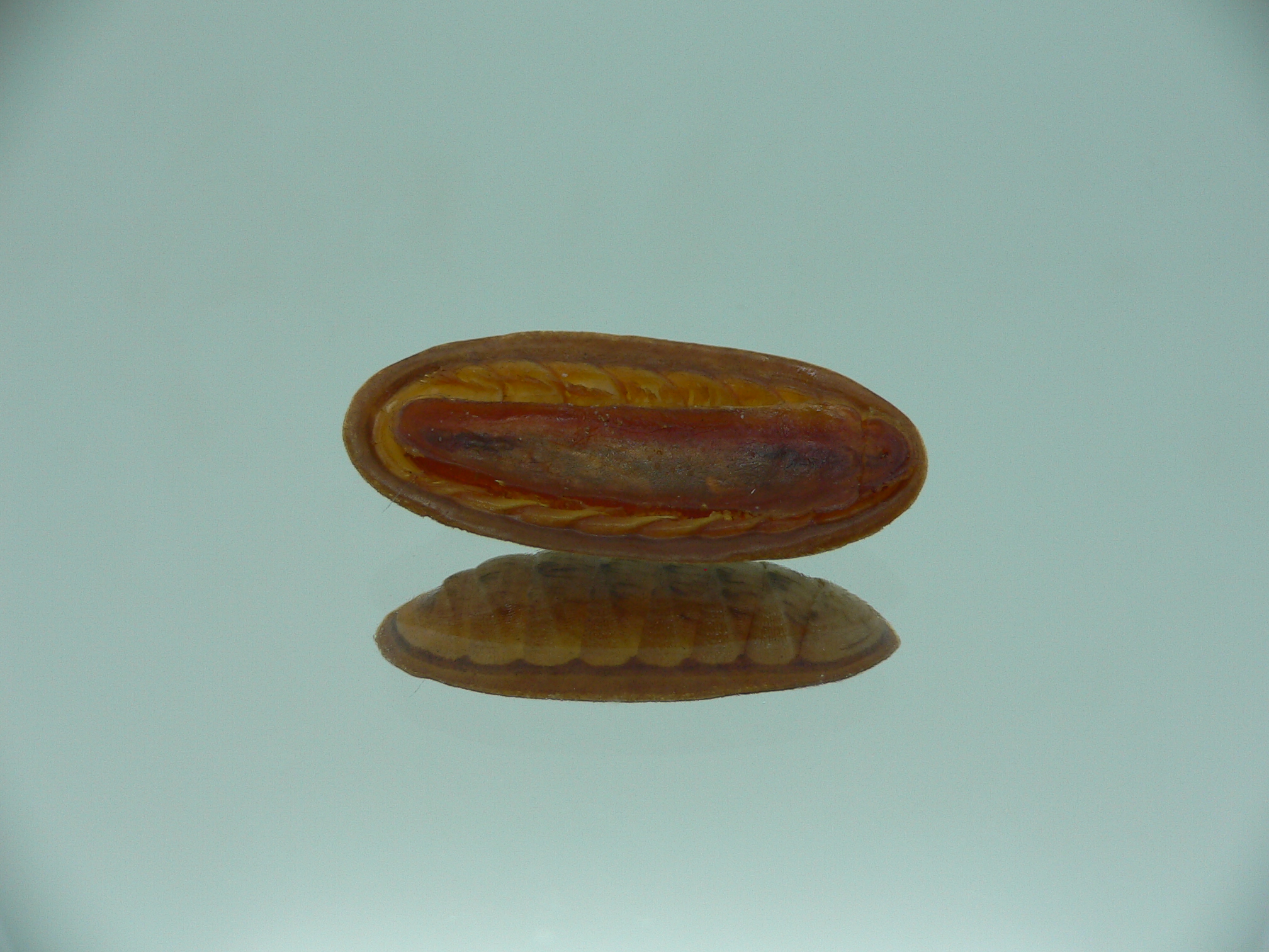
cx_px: 634
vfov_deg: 40.7
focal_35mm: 35
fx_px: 1283
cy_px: 476
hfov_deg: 52.6
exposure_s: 1/60
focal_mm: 4.6
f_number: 2.8
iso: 80
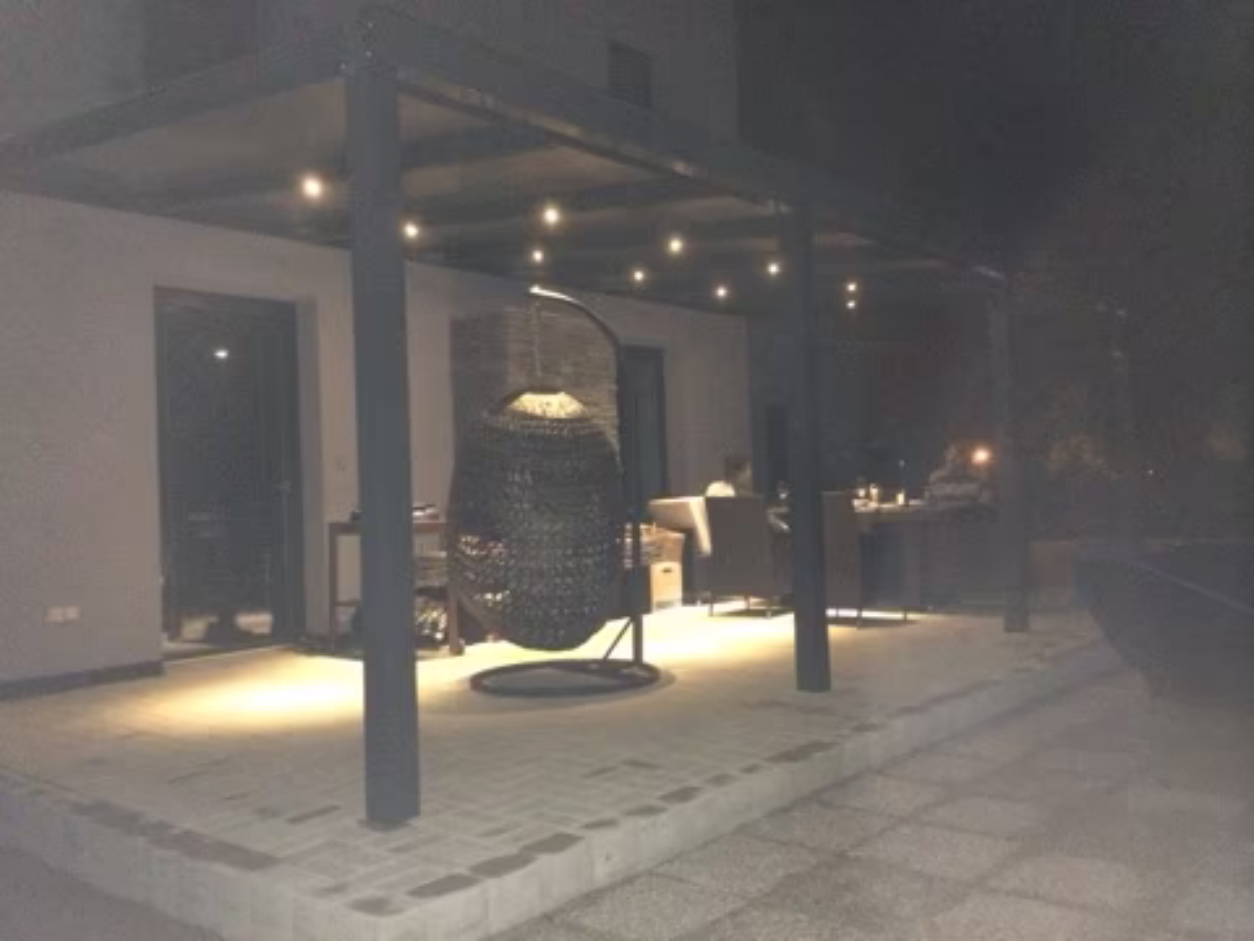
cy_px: 470
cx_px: 627
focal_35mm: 30
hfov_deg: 60.0
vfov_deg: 46.8
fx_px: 1087
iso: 800
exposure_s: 1/16
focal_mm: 4.12
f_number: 2.2
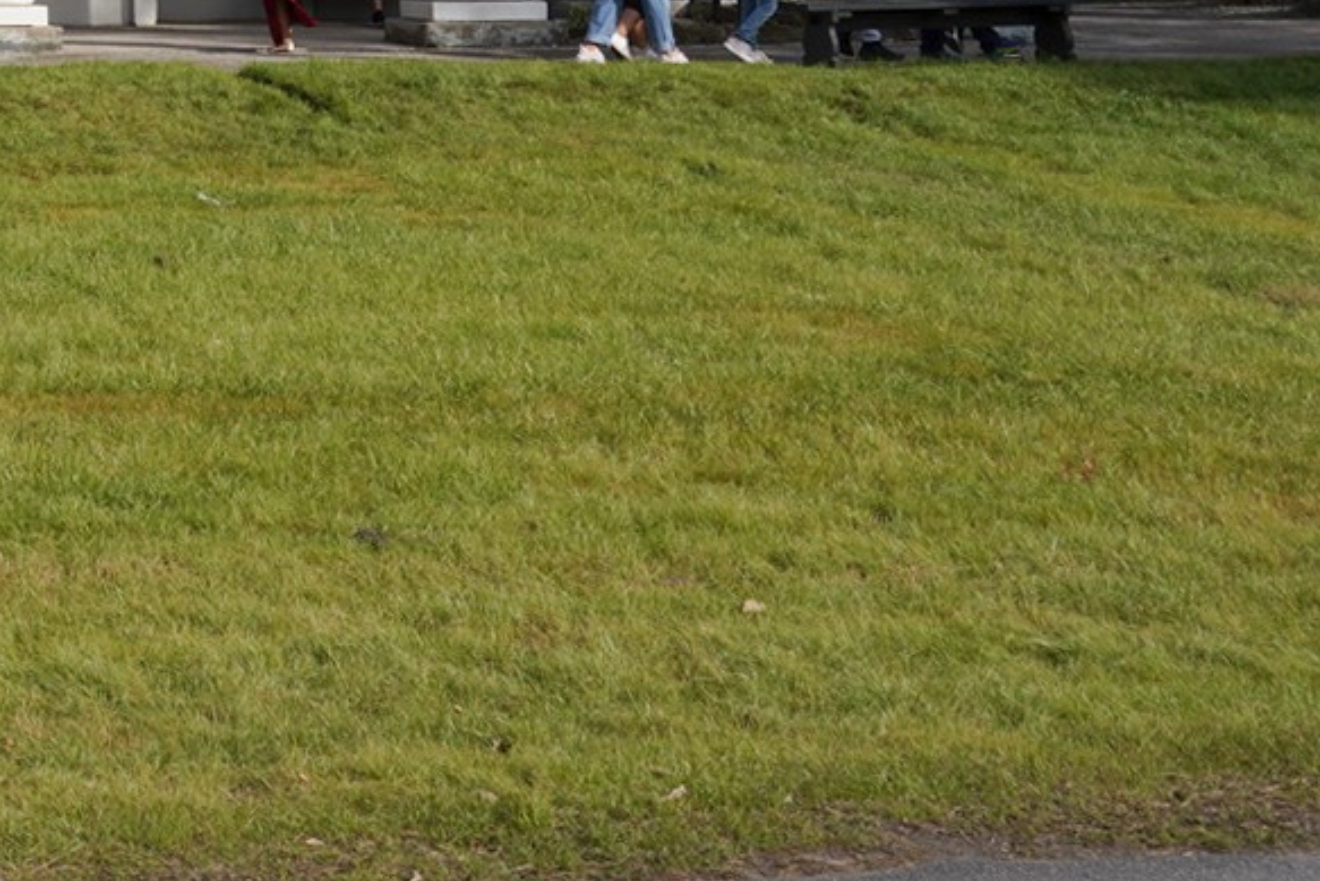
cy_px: -489
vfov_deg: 13.4
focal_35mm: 96
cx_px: -668
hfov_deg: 18.7
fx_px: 3521
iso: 200
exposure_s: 1/100
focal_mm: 28
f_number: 22
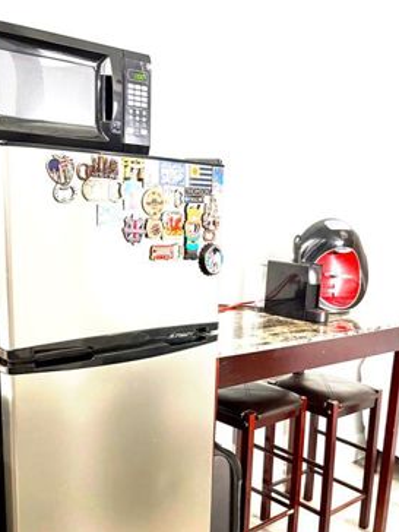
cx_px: 207
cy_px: 329
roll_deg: -2.9
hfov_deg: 37.7
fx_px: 584
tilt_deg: -11.7
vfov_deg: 48.6
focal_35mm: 38
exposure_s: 1/59
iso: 250
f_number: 1.6
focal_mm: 5.96
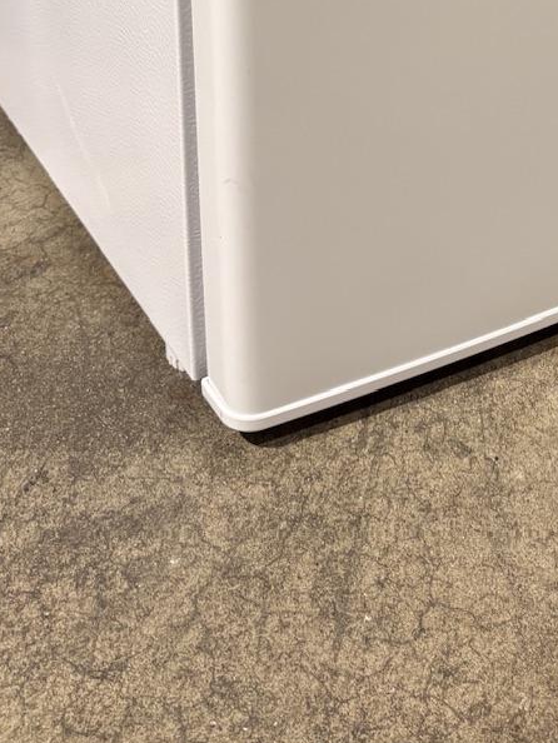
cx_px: 510
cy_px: -24
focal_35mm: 56
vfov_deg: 31.4
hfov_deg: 25.3
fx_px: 1203
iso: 160
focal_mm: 5.96
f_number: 1.6
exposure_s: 1/50
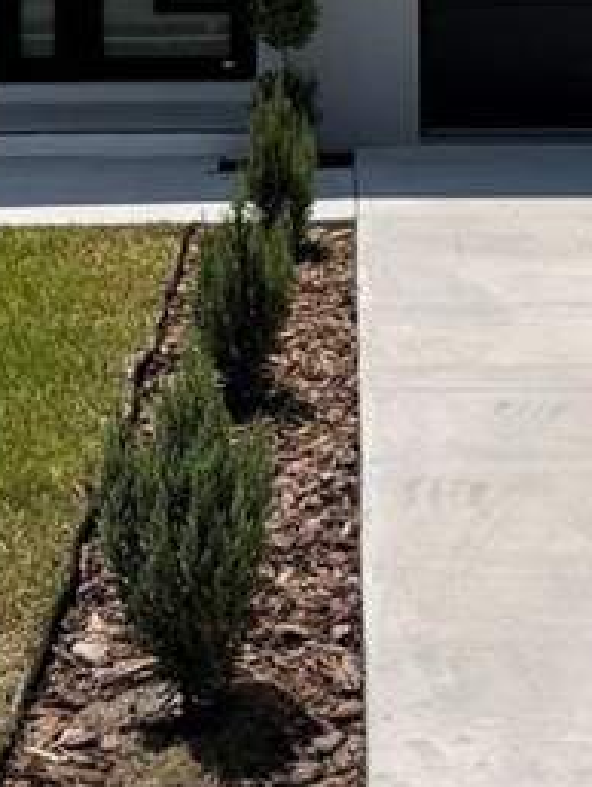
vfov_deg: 19.0
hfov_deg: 14.9
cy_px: -98
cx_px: 446
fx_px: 2254
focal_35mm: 99
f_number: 1.78
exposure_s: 1/10309
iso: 80
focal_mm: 6.76
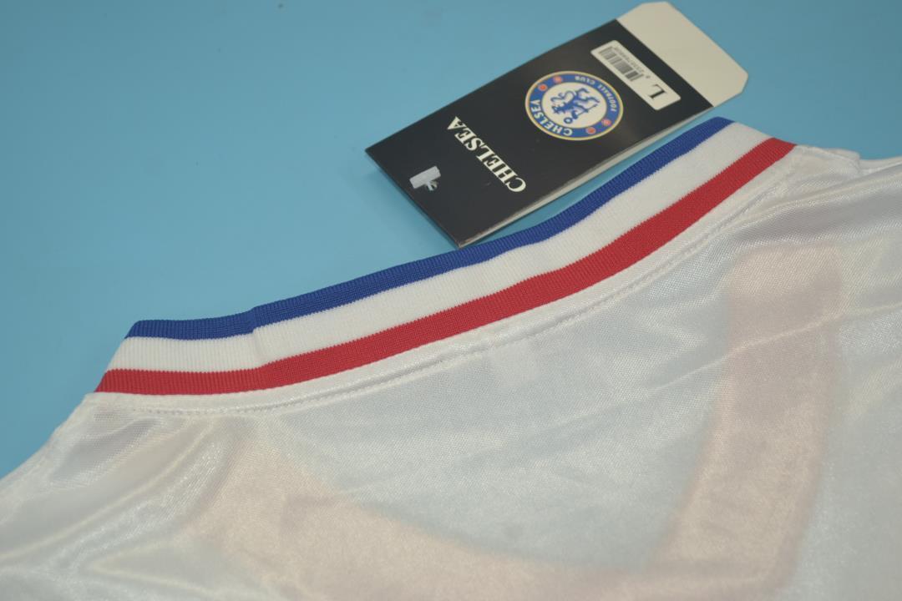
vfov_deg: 20.6
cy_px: 300
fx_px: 1654
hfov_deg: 30.5
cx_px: 451
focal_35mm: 66
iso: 200
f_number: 5.3
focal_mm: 44
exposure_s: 1/125
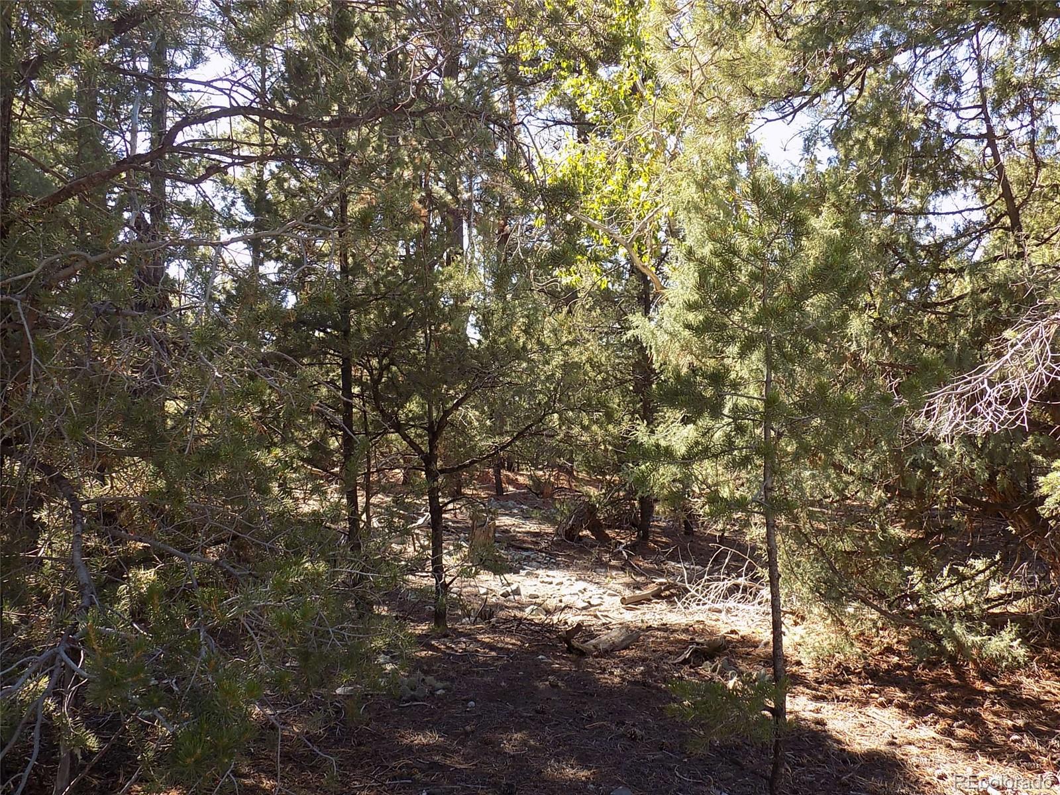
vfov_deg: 46.8
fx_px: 919
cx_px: 530
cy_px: 398
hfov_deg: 60.0
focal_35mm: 30
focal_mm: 5.3
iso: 80
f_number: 3.3
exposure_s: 1/100
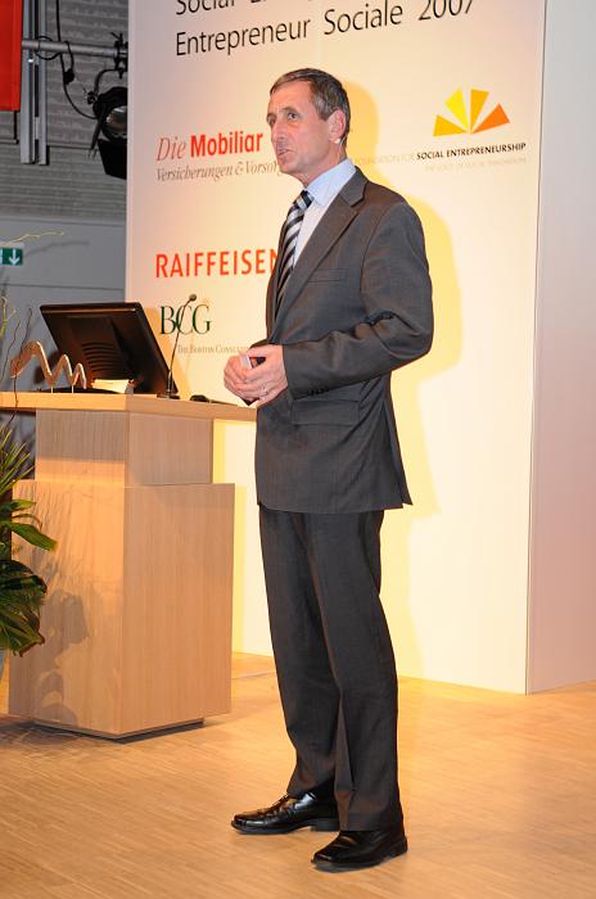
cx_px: 298
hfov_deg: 20.1
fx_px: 1683
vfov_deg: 29.9
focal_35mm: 68
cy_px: 450
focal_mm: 45
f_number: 3.5
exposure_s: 1/25
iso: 400
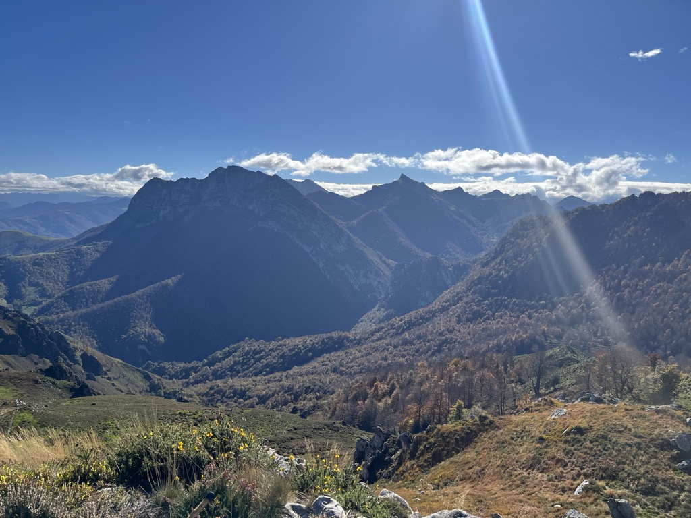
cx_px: 346
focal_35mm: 26
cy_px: 259
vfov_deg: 53.1
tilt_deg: -6.1
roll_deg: -1.3
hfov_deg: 67.3
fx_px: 519
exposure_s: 1/6494
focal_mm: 5.1
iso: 50
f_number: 1.6
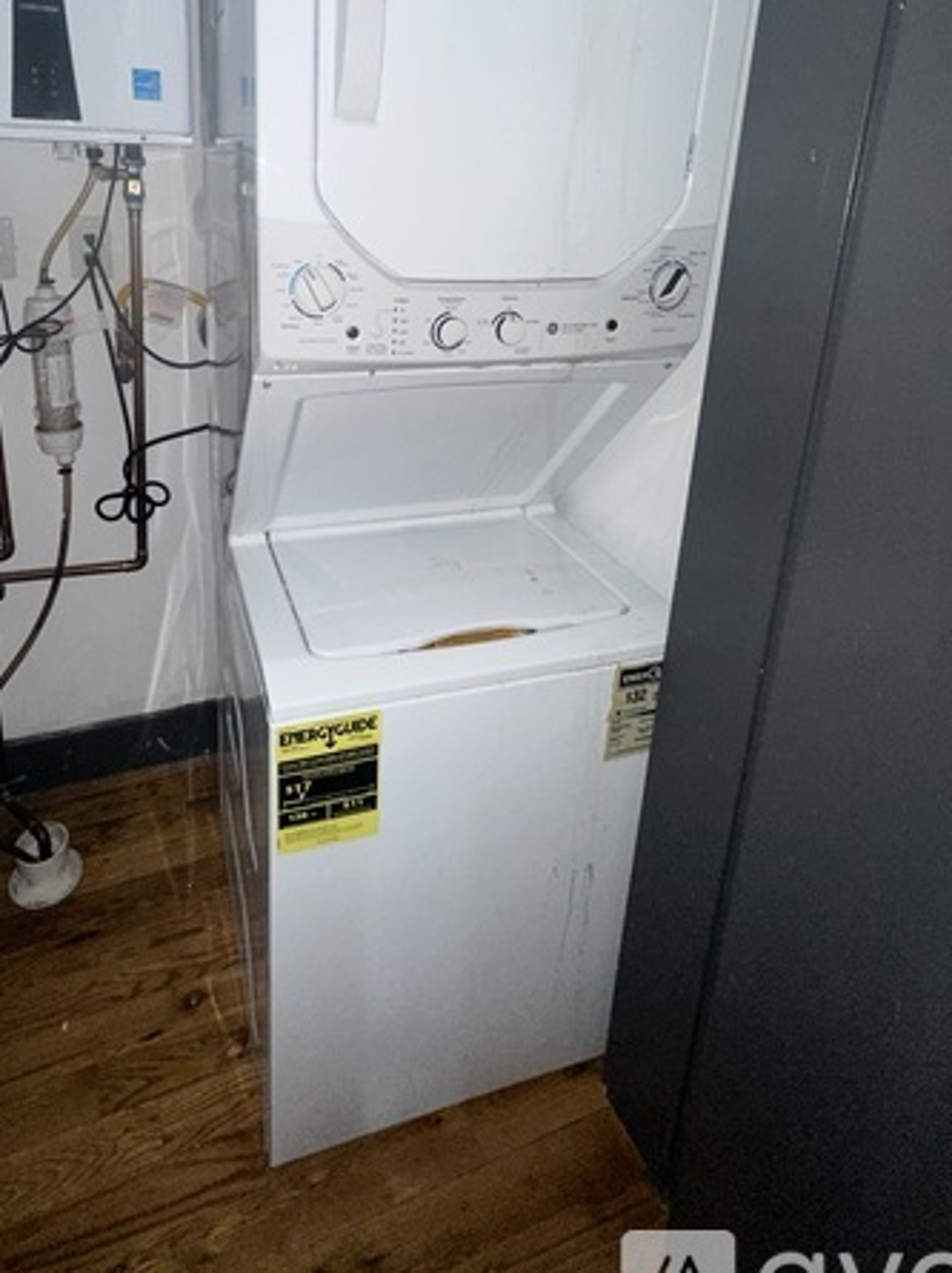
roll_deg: -2.1
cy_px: 390
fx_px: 771
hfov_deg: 62.7
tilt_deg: -15.0
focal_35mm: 21
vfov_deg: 75.7
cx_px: 369
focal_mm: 2.22
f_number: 2.2
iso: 80
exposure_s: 1/45
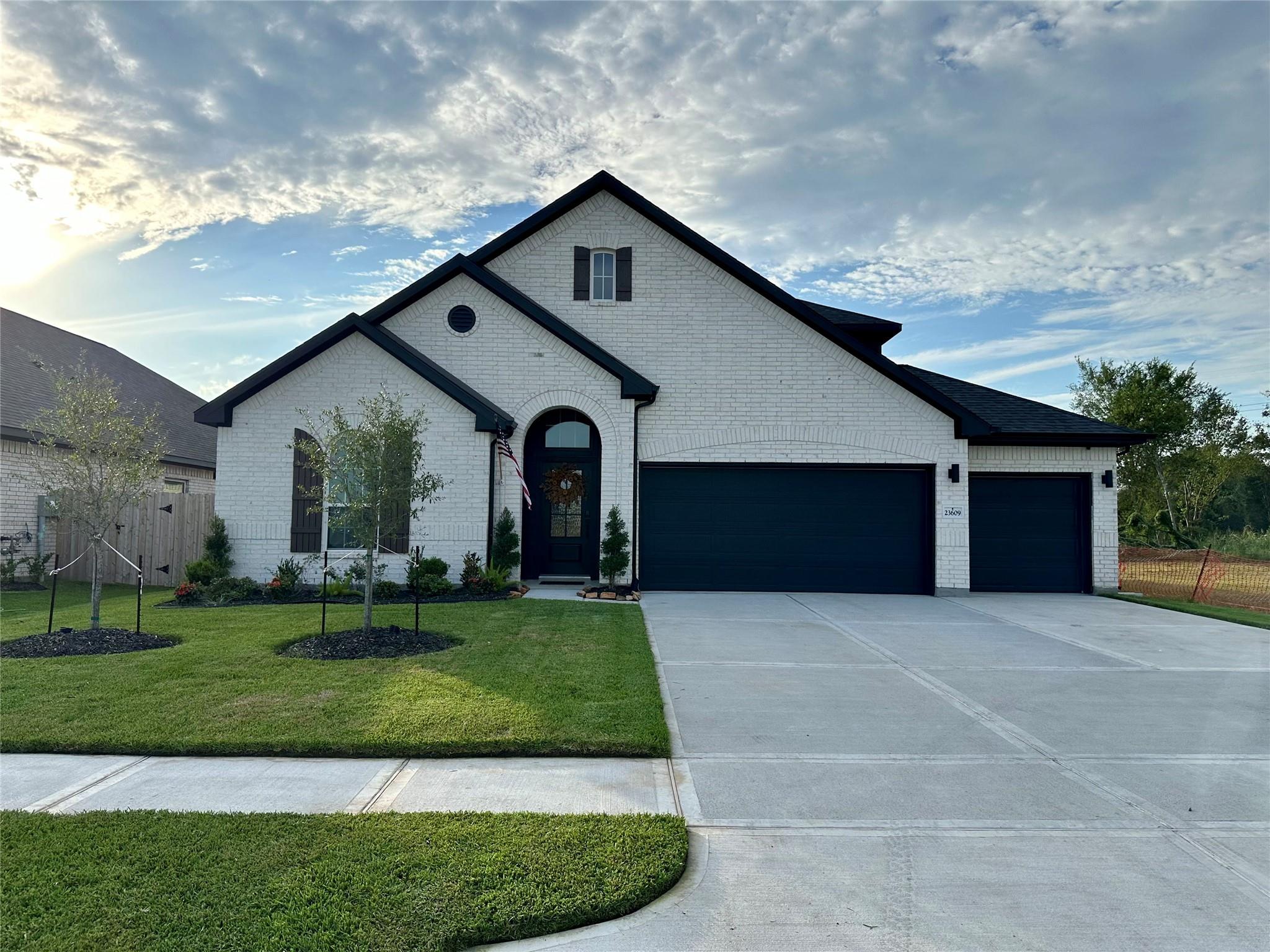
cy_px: 476
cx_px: 635
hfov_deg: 71.6
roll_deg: -1.6
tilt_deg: +4.2
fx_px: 881
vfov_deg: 56.8
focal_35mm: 24
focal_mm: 6.86
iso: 80
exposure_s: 1/4184
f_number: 1.78
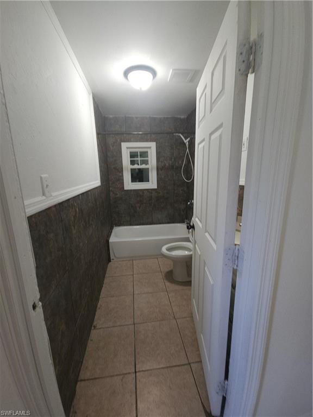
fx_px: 157
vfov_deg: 106.2
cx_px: 156
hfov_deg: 89.9
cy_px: 208
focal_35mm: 13
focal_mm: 2.2
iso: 125
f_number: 2.2
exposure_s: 1/20
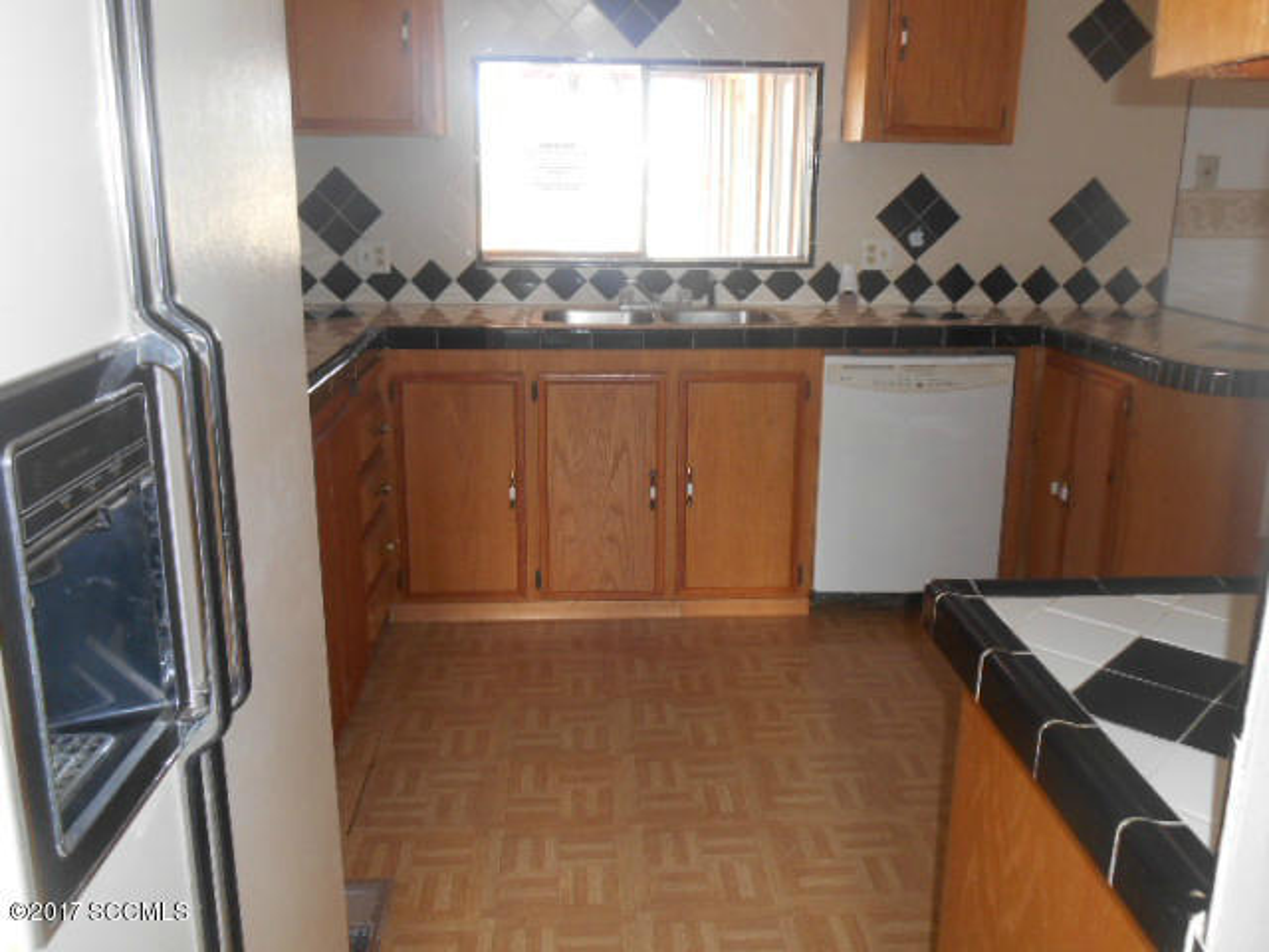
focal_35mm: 31
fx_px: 1136
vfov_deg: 45.4
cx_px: 634
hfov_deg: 58.4
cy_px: 476
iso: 220
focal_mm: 5.5
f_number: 3.6
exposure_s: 1/25
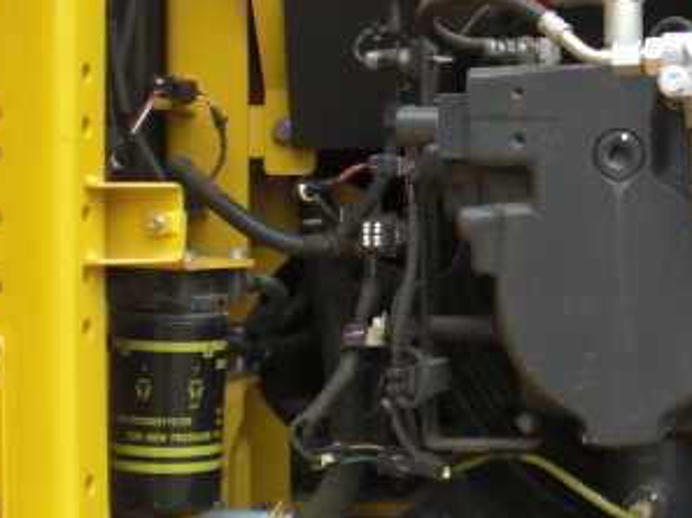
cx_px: 713
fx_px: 1637
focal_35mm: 82
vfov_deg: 17.9
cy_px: 166
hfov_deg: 22.8
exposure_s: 1/100
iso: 64
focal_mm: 6.3
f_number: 3.1
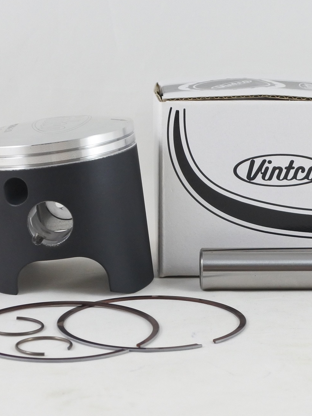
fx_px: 769
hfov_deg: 22.9
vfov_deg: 30.3
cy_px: 208
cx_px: 149
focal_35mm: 64
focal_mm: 16.5
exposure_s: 1/125
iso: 500
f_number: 4.5
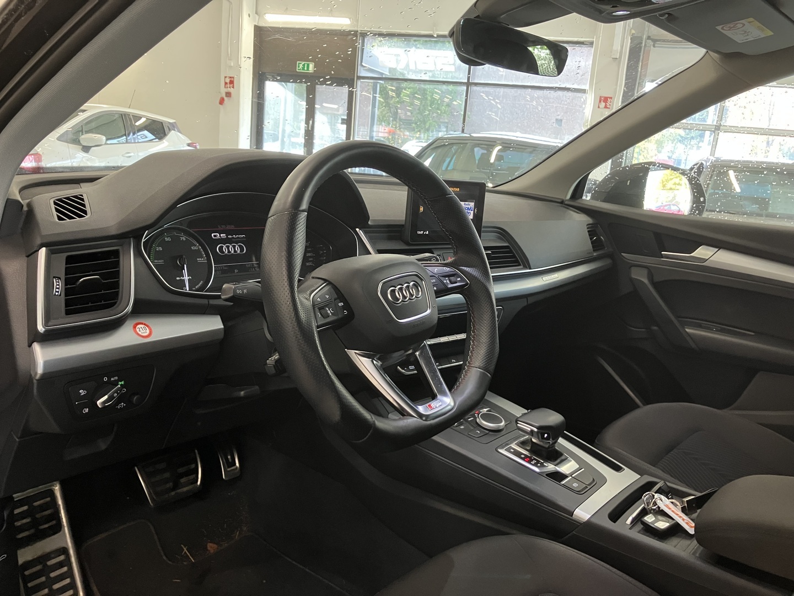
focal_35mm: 28
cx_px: 397
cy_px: 298
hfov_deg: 63.4
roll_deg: -5.6
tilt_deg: -13.1
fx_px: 642
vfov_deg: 49.7
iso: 200
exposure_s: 1/50
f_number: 1.8
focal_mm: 3.99
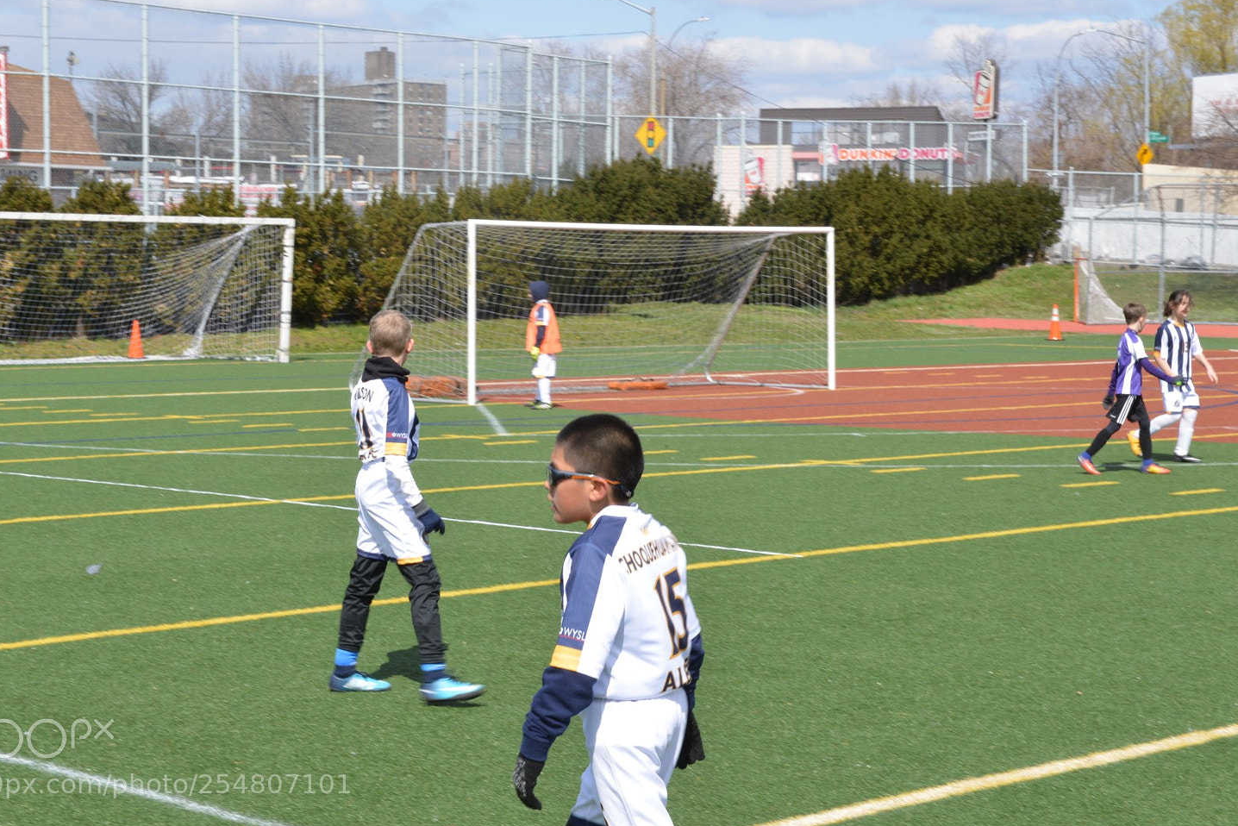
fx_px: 2683
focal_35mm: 78
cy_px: 392
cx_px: 590
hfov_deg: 26.0
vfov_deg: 17.5
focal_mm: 70
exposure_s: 1/60
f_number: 22
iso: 220
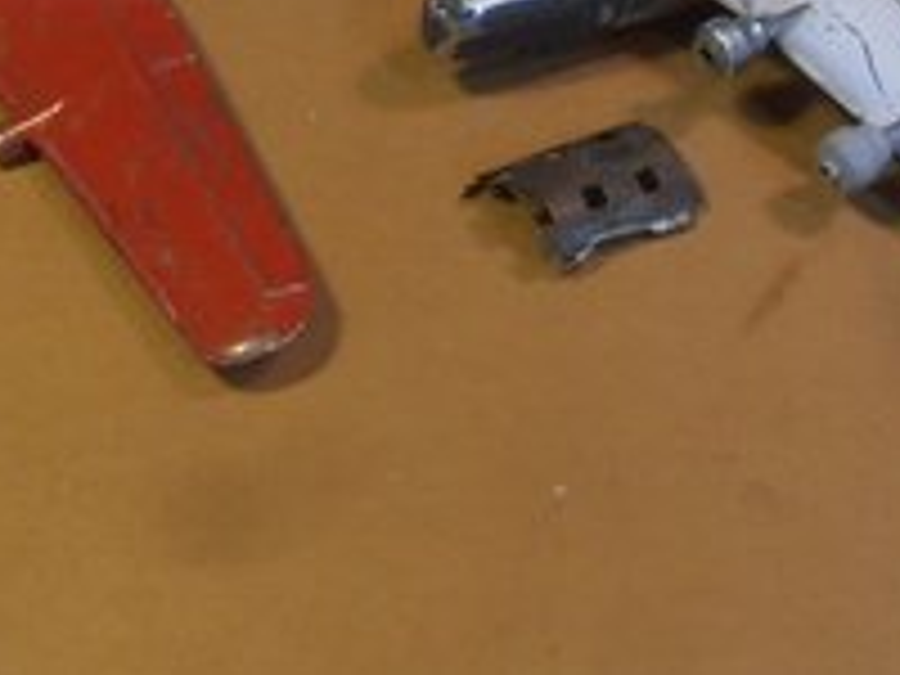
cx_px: 423
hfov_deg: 26.3
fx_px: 1924
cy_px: 9
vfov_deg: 19.4
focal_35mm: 74
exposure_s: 1/30
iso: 125
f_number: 3.9
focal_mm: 6.61
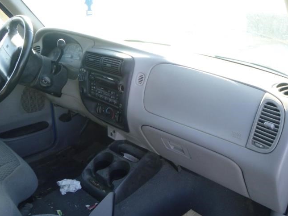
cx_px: 160
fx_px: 258
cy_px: 108
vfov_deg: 45.5
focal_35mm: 31
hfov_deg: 58.2
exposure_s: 1/60
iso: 200
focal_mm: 4.5
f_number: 3.9
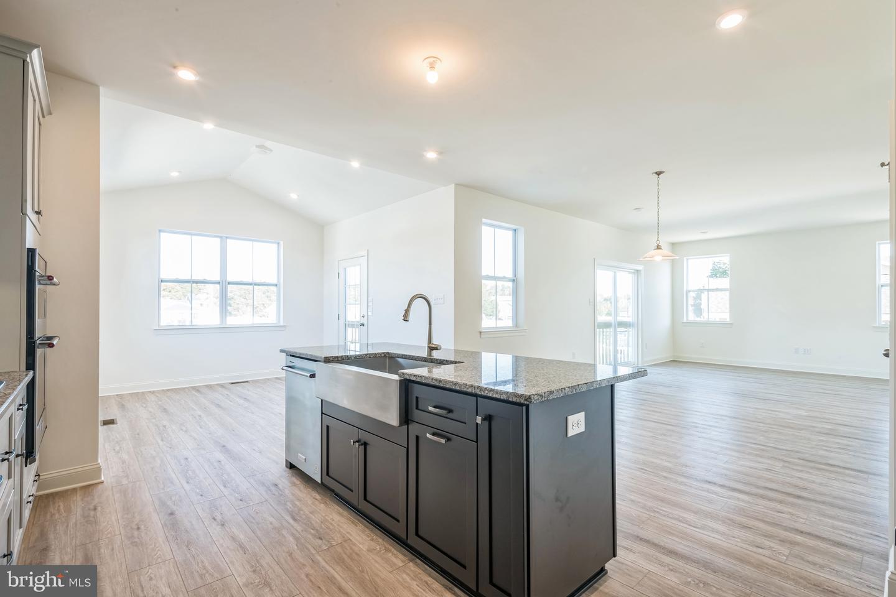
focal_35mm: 16
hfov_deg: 96.7
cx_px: 448
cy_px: 298
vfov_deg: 73.7
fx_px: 398
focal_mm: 16
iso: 250
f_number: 16
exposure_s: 1/1.25
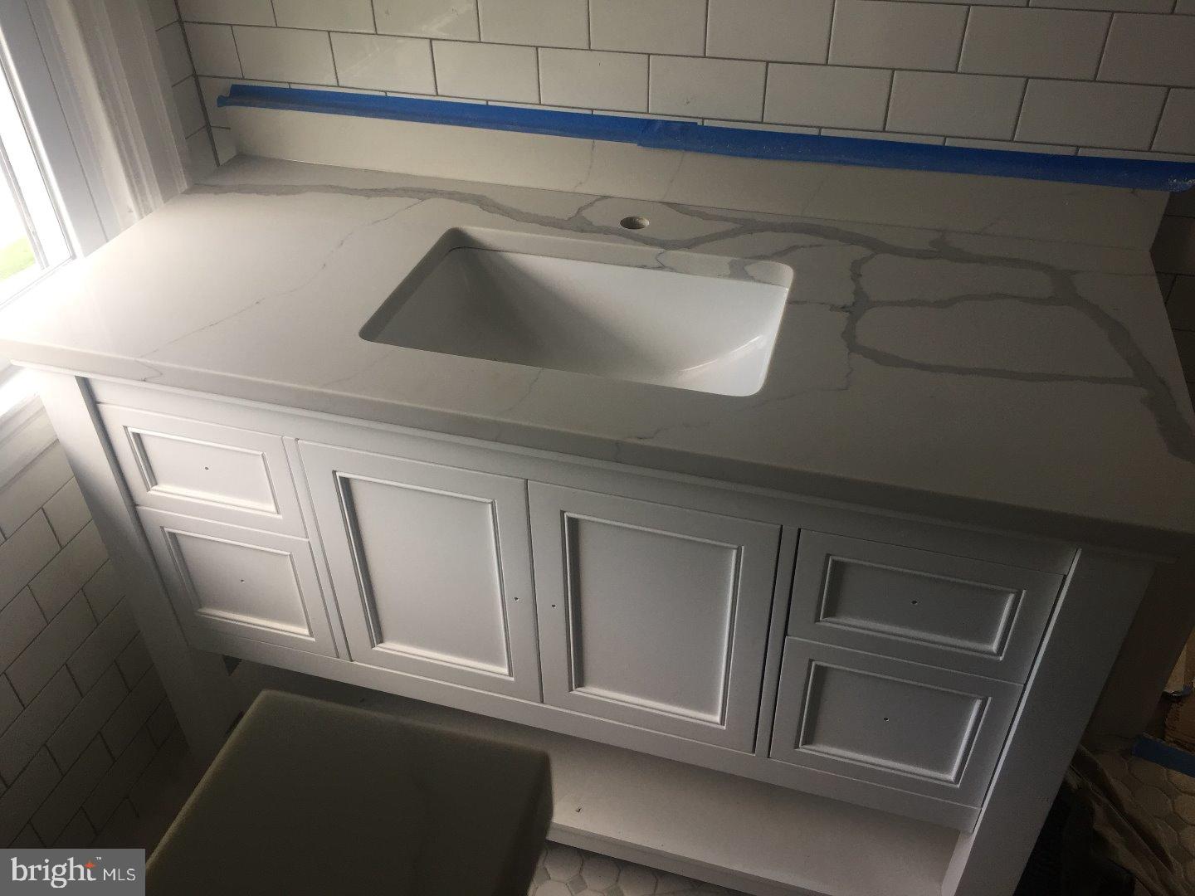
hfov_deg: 61.7
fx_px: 1001
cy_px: 448
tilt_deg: -37.1
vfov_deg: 48.2
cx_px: 598
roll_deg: +0.3
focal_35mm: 29
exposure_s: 1/120
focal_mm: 4.15
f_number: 2.2
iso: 50
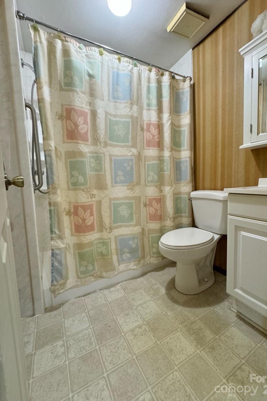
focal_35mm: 15
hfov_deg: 77.1
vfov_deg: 100.4
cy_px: 196
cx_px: 145
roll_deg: +1.8
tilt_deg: -5.7
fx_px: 167
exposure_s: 1/60
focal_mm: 2.22
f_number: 2.2
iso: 400
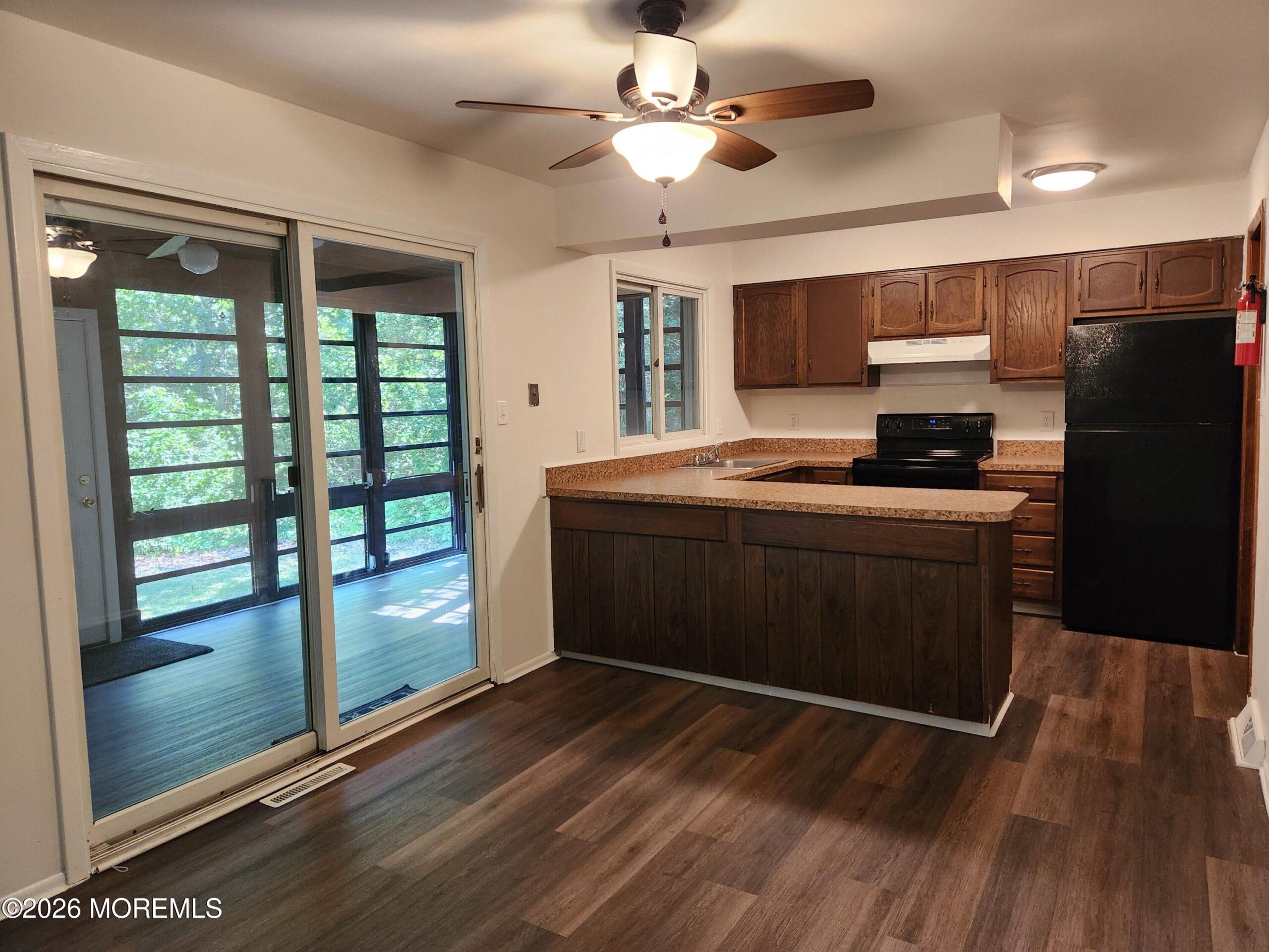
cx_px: 634
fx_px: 843
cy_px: 476
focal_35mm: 23
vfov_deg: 58.9
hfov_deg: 73.9
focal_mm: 5.4
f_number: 1.8
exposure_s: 1/120
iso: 500
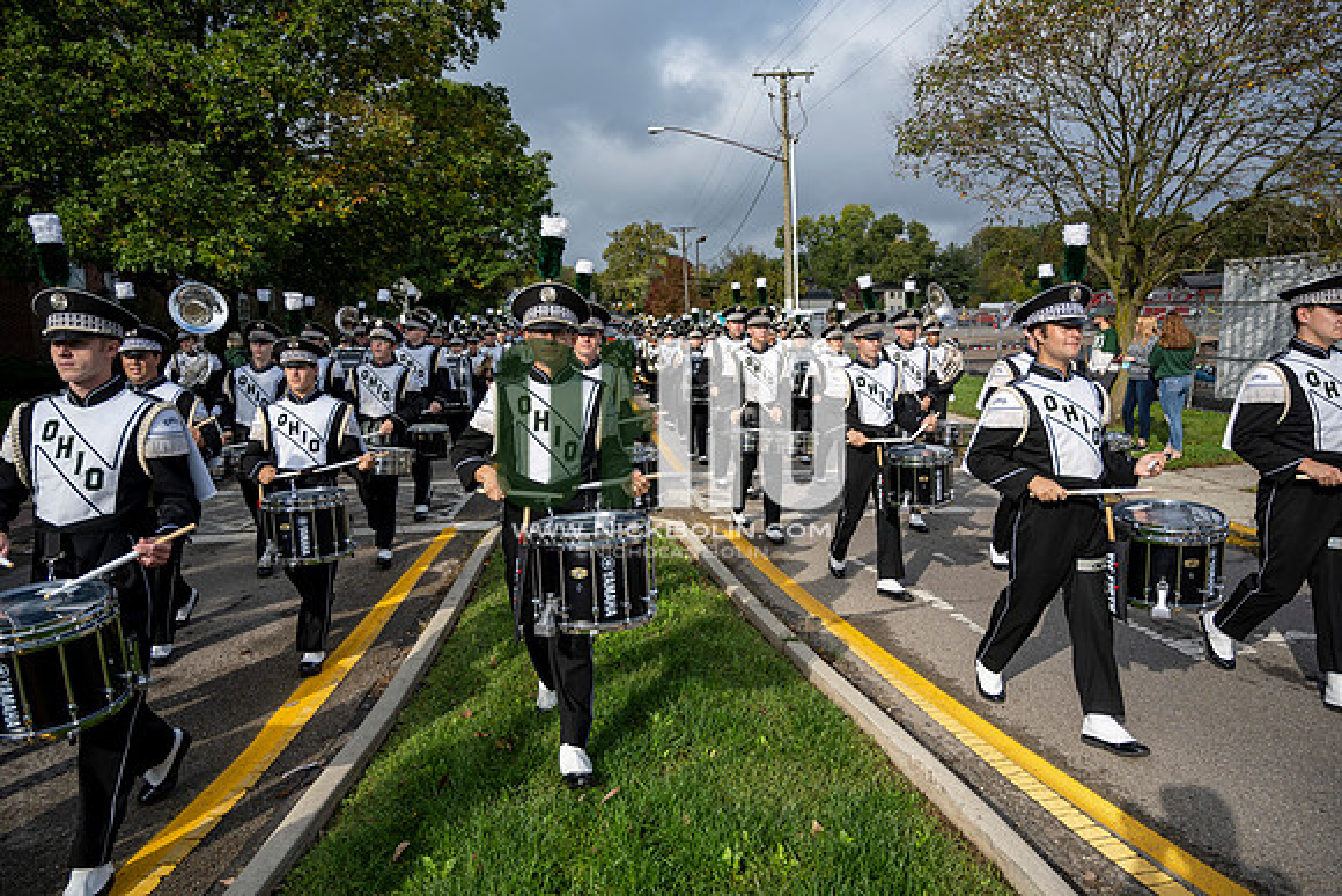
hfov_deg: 70.4
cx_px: 671
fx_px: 951
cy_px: 448
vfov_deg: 50.4
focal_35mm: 26
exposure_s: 1/1600
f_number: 4
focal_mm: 25.5
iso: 125
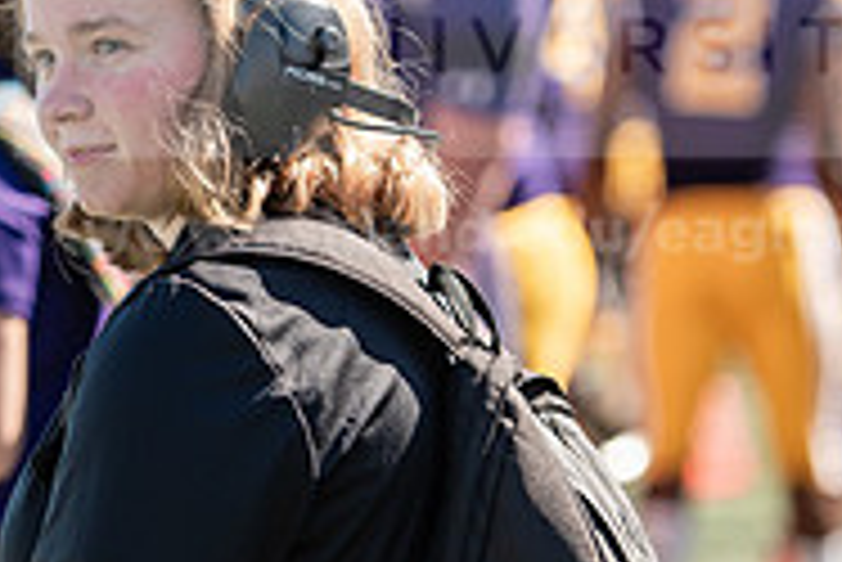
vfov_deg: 3.8
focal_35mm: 359
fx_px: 8403
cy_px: 326
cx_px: -122
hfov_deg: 5.7
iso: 125
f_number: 3.2
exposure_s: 1/640
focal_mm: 116
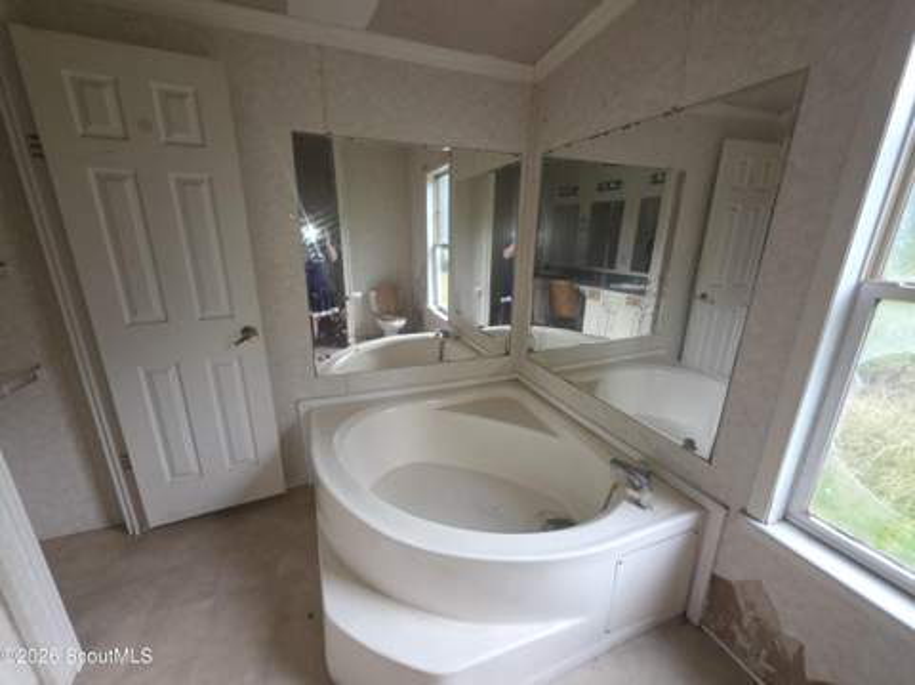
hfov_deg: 106.2
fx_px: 343
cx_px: 458
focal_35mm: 13
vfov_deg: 89.8
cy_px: 342
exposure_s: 1/60
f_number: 1.9
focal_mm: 2.2
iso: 160
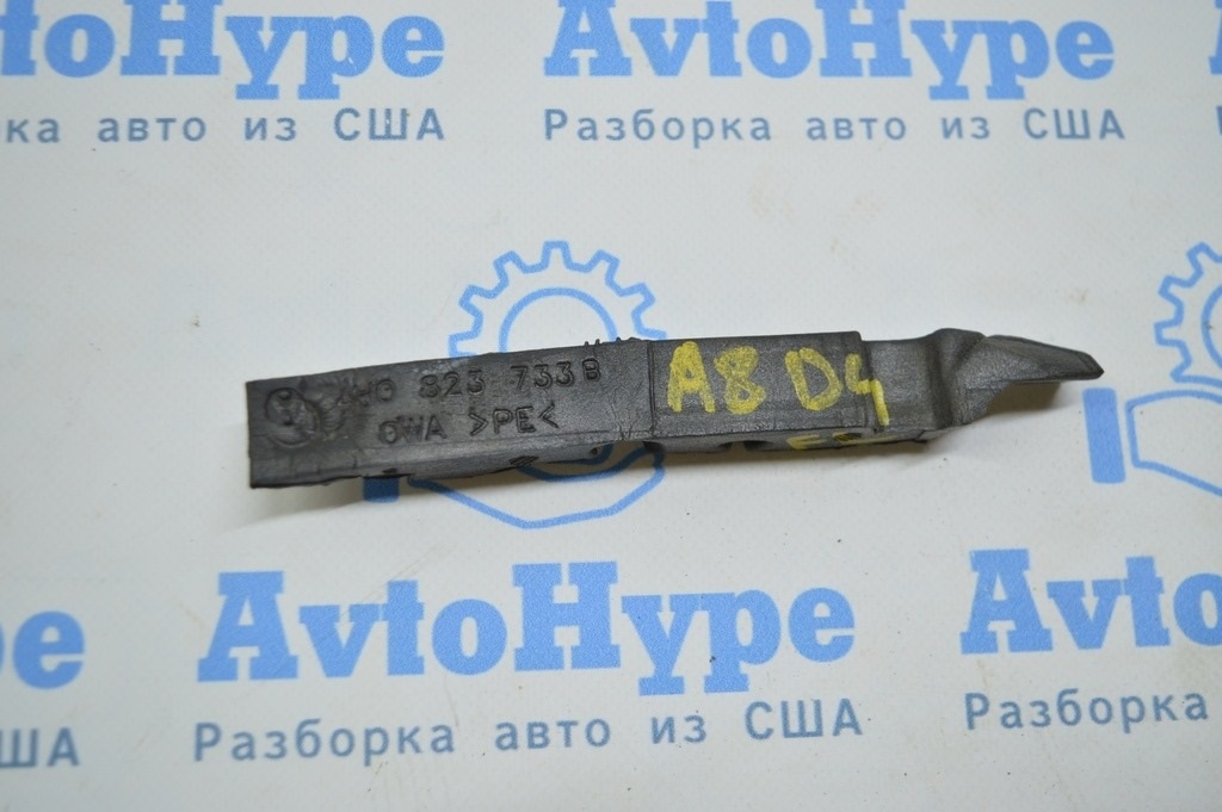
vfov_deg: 34.2
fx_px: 1323
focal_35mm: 39
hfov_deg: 49.6
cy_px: 406
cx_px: 611
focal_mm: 26
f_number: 4
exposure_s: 1/80
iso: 400
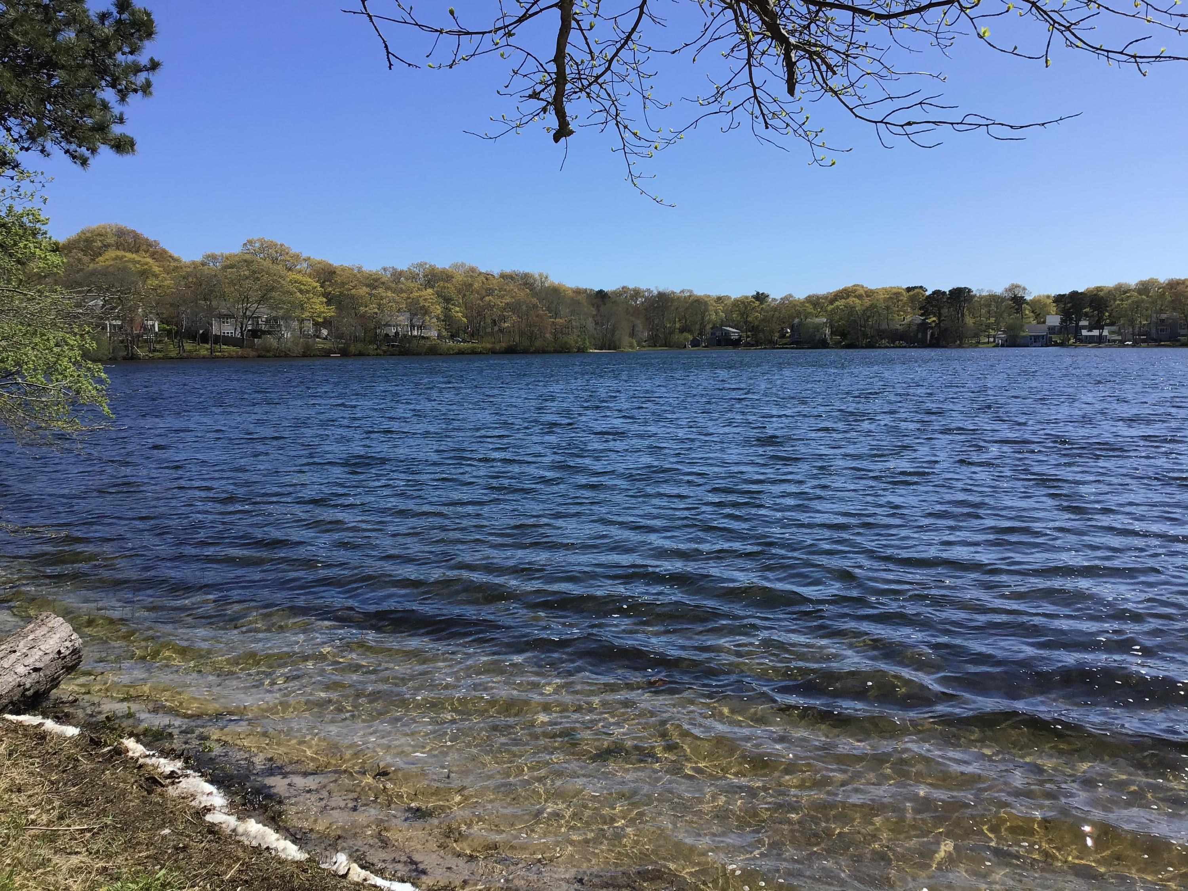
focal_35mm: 31
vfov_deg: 45.4
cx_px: 594
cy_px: 446
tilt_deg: -8.4
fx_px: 1064
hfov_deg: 58.4
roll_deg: -0.4
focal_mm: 3.3
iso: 25
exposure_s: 1/1508
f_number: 2.4
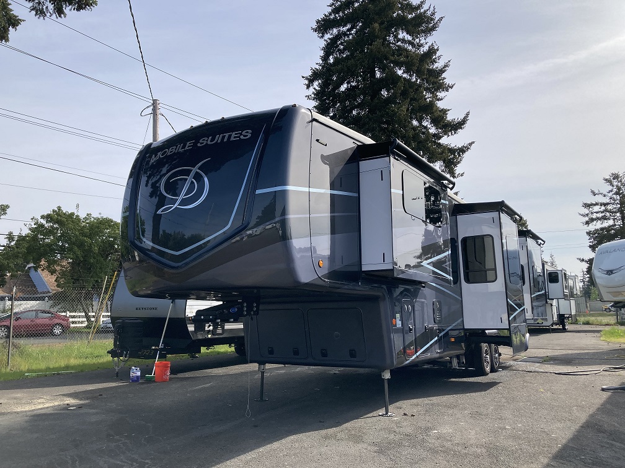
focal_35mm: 28
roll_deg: +0.4
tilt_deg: +8.4
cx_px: 312
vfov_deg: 49.7
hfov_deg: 63.4
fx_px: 506
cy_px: 234
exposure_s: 1/2288
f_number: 1.8
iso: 20
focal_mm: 3.99
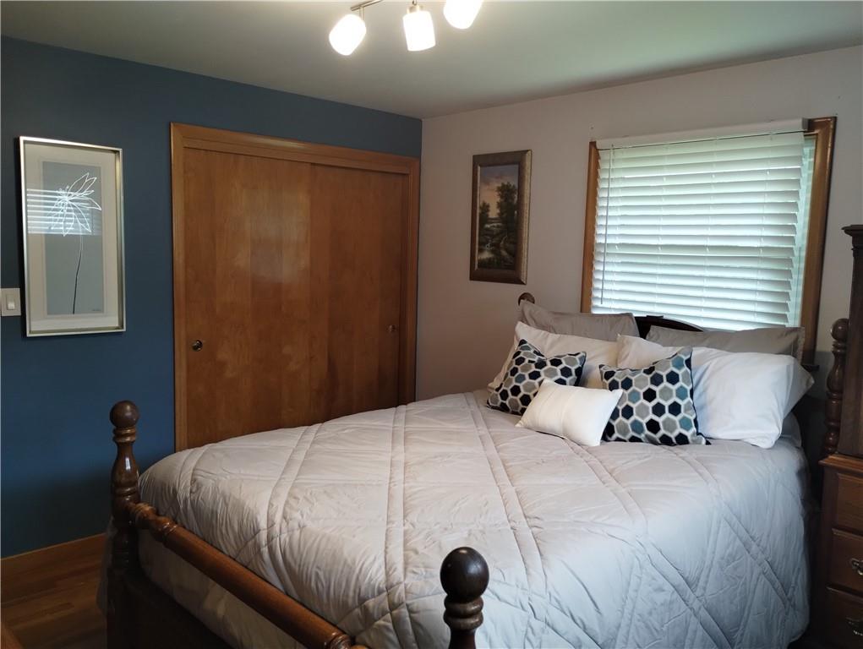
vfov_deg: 49.8
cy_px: 324
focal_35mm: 28
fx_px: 699
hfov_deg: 63.4
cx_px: 432
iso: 513
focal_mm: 4.27
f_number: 1.8
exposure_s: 1/30
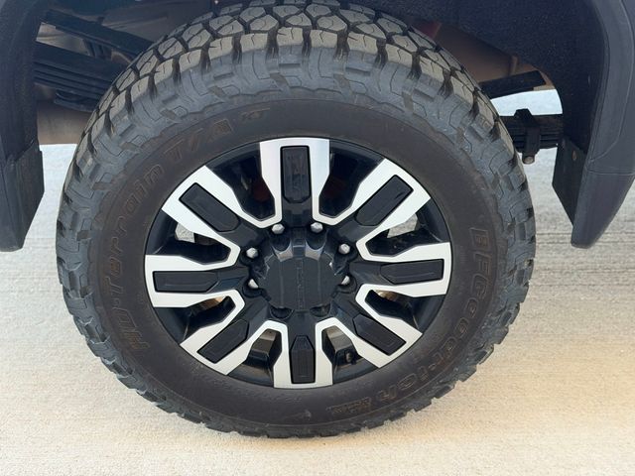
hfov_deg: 39.7
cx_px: 318
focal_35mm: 48
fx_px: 881
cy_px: 238
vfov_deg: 30.3
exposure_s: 1/121
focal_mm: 6.76
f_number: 1.78
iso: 80
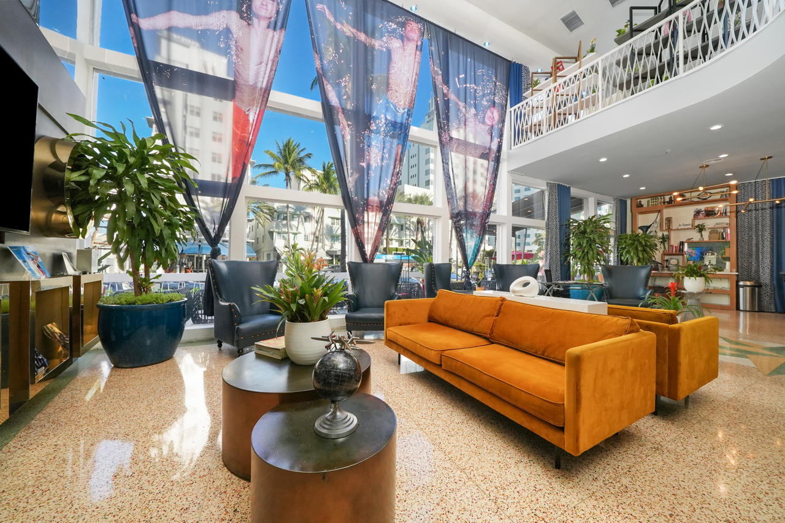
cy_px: 262
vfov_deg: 90.0
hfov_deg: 112.6
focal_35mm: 12
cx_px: 392
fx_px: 262
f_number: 11
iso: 3200
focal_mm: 12
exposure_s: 1/80
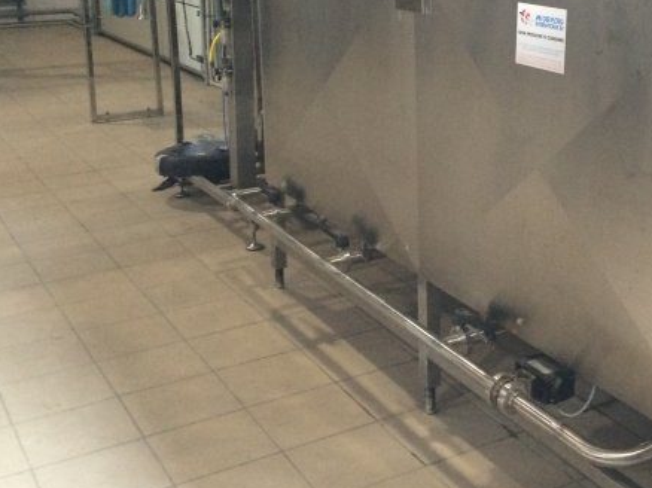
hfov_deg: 35.1
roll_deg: +1.8
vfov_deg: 27.0
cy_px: 109
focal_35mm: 53
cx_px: 520
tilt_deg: -15.2
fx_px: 998
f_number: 2.2
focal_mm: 4.15
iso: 320
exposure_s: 1/33
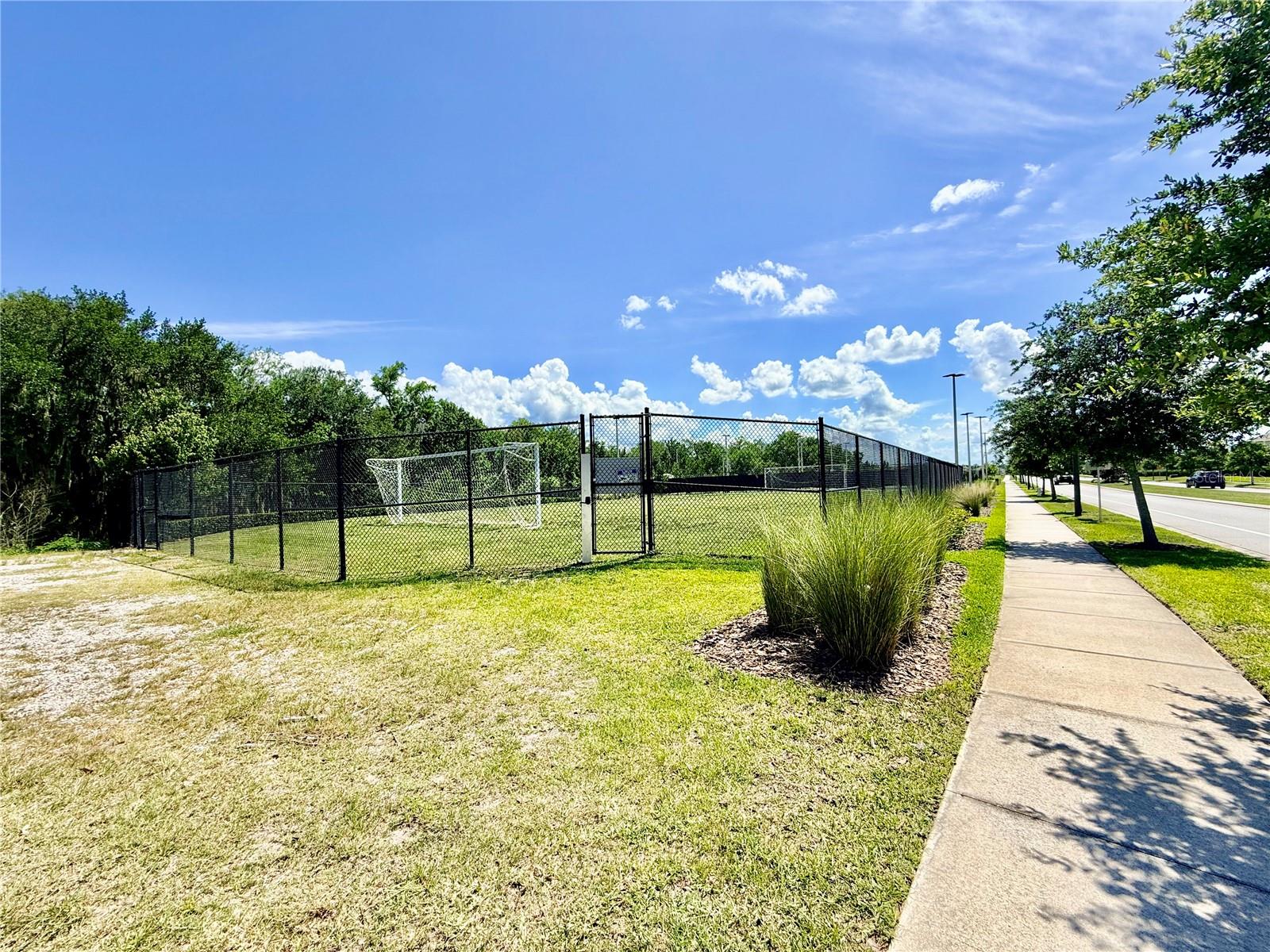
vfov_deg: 85.7
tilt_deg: +1.6
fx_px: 514
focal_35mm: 14
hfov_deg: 102.1
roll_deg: +1.6
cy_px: 476
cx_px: 635
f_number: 2.2
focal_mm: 2.22
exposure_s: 1/1145
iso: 20
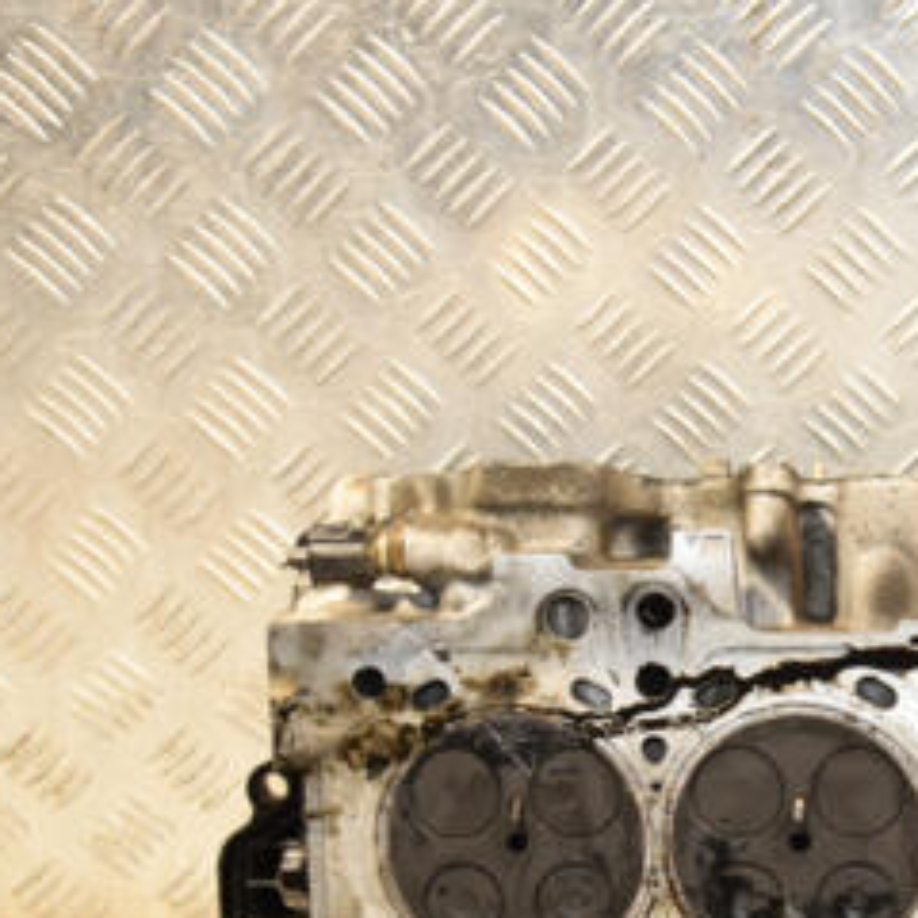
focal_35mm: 102
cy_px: 723
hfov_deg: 16.7
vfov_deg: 16.9
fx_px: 3060
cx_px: 945
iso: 800
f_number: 5
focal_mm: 32
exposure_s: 1/160
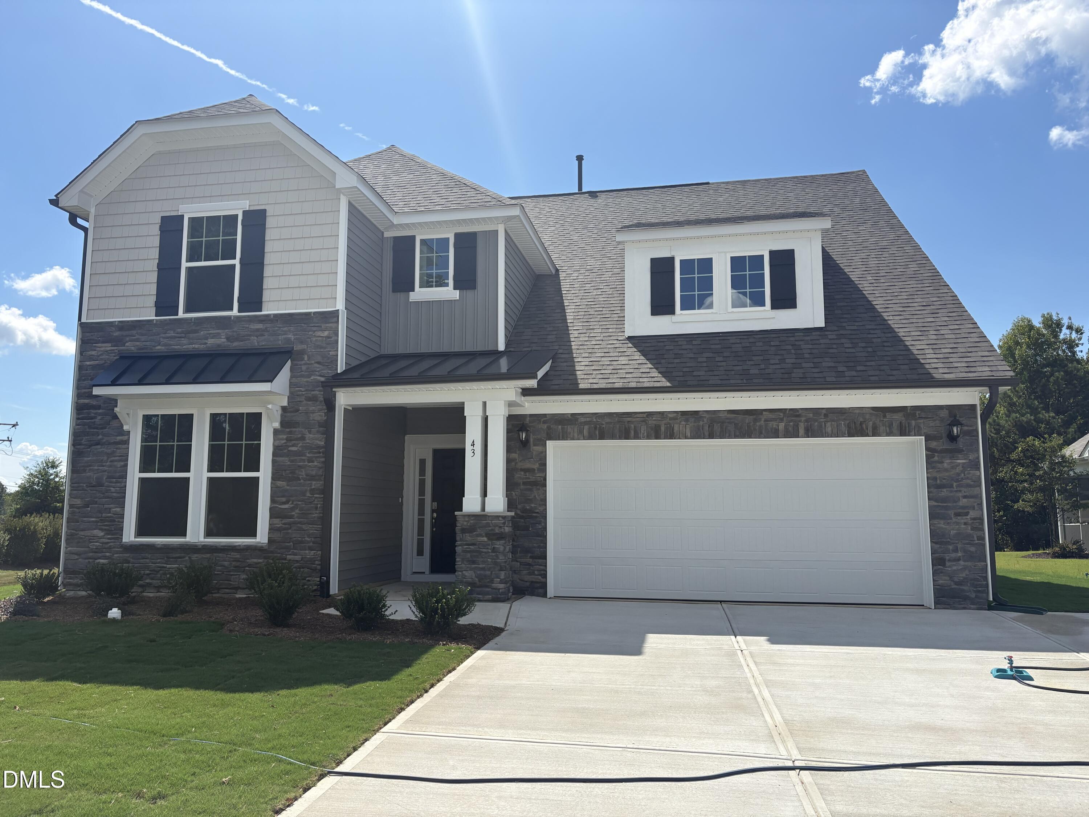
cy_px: 408
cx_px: 544
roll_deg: -0.4
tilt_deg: +7.3
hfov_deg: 67.3
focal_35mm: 26
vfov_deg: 53.1
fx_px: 818
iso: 50
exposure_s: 1/4950
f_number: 1.6
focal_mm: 5.96
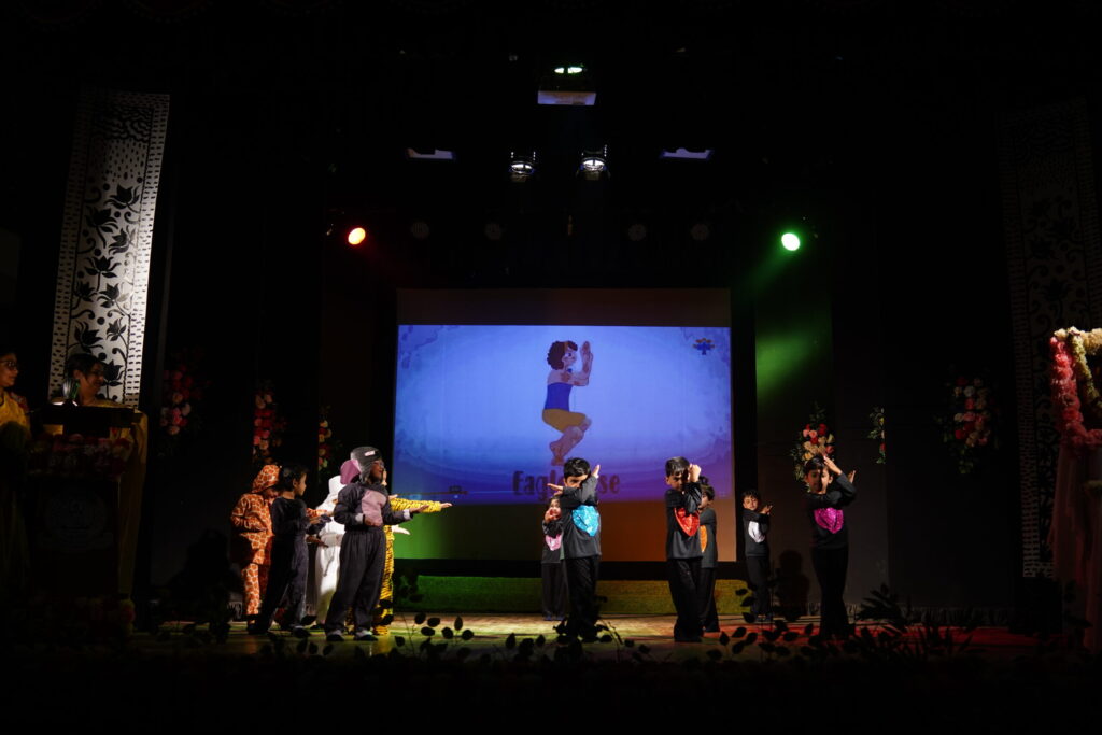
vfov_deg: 37.9
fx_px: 1071
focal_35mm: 35
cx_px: 551
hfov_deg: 54.4
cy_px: 368
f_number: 4
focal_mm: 35
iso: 1250
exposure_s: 1/200
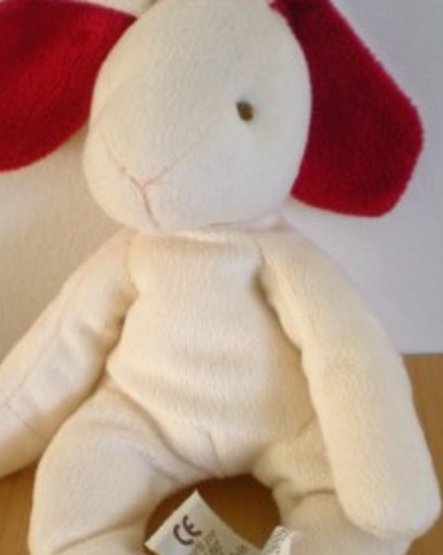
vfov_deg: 26.9
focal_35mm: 70
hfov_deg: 21.8
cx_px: 185
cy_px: 388
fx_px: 1150
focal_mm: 6.3
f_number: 3.1
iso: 64
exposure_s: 1/82.5
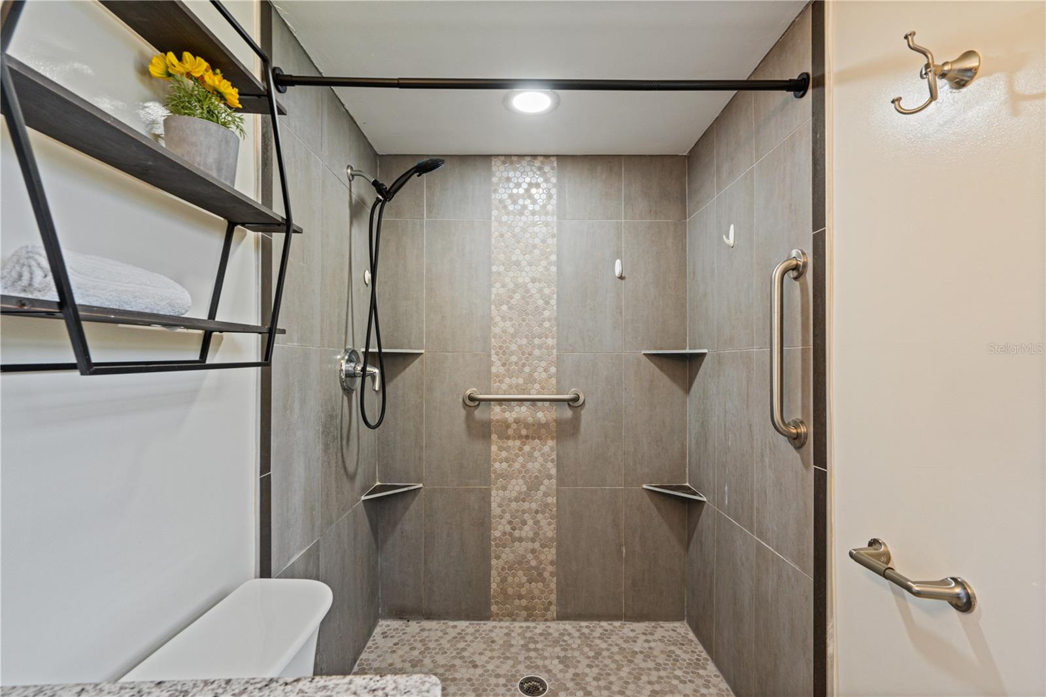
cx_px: 523
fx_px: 465
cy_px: 348
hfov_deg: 96.7
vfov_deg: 73.7
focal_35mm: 16
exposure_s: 1/5
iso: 800
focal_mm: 16
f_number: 10
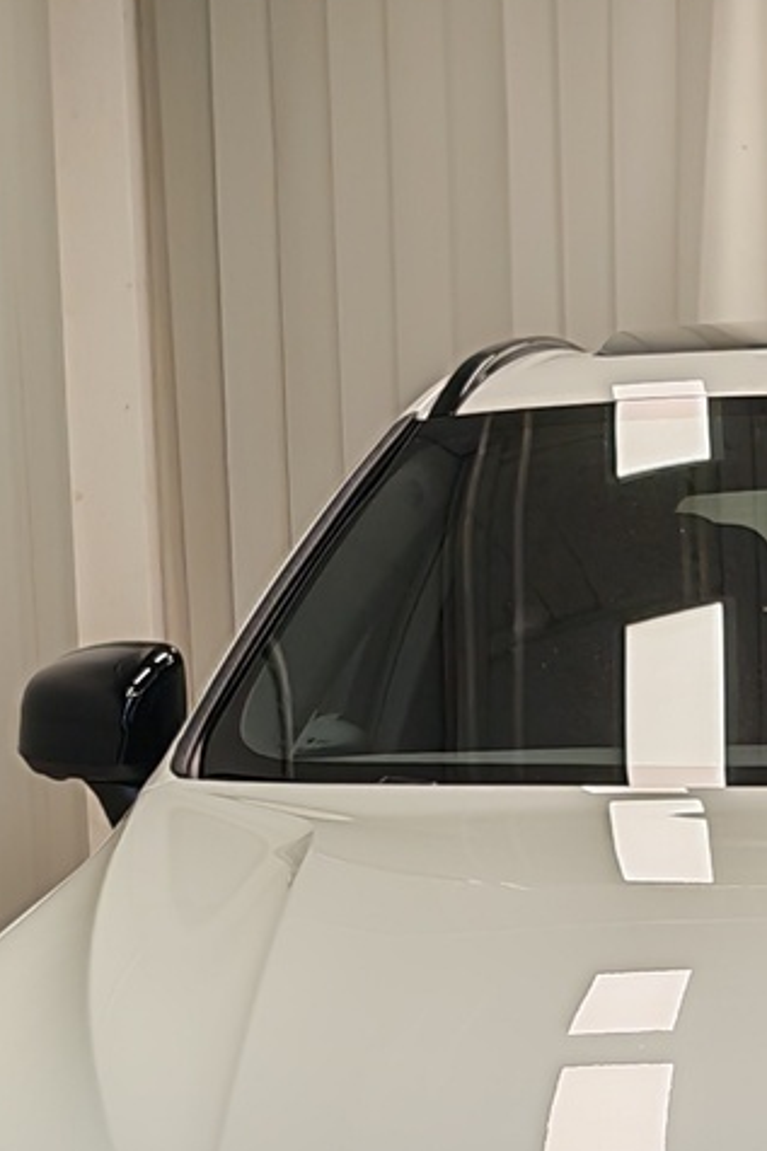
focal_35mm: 107
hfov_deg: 12.5
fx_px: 3422
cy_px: 1231
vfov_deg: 18.5
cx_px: 907
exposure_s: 1/130
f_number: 1.6
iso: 50
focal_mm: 5.4
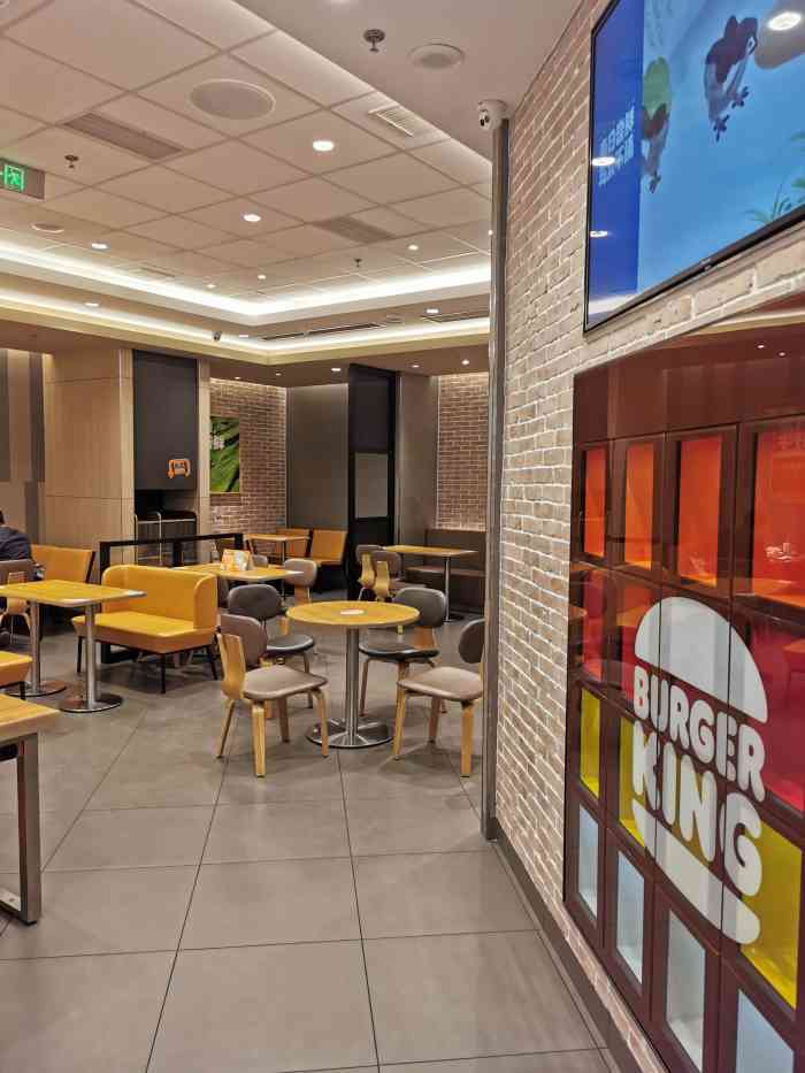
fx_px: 837
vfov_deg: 65.3
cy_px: 536
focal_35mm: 27
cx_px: 402
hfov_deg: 51.4
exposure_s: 1/100
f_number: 1.6
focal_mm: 5.56
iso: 64
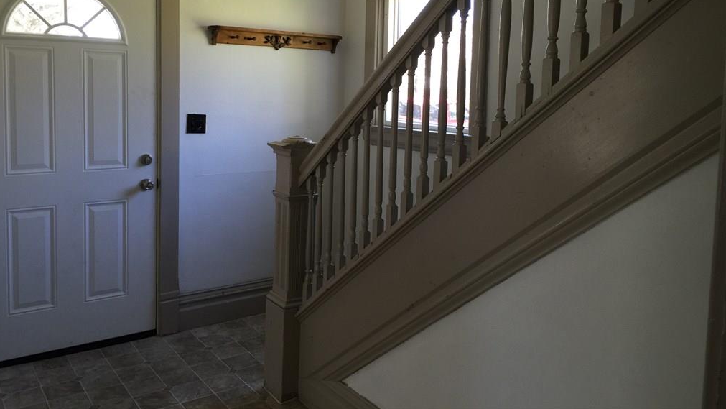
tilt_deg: -4.0
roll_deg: -2.9
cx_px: 359
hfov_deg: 61.0
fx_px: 616
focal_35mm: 32
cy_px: 134
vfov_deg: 36.3
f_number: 2.2
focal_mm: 4.15
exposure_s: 1/30
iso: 32
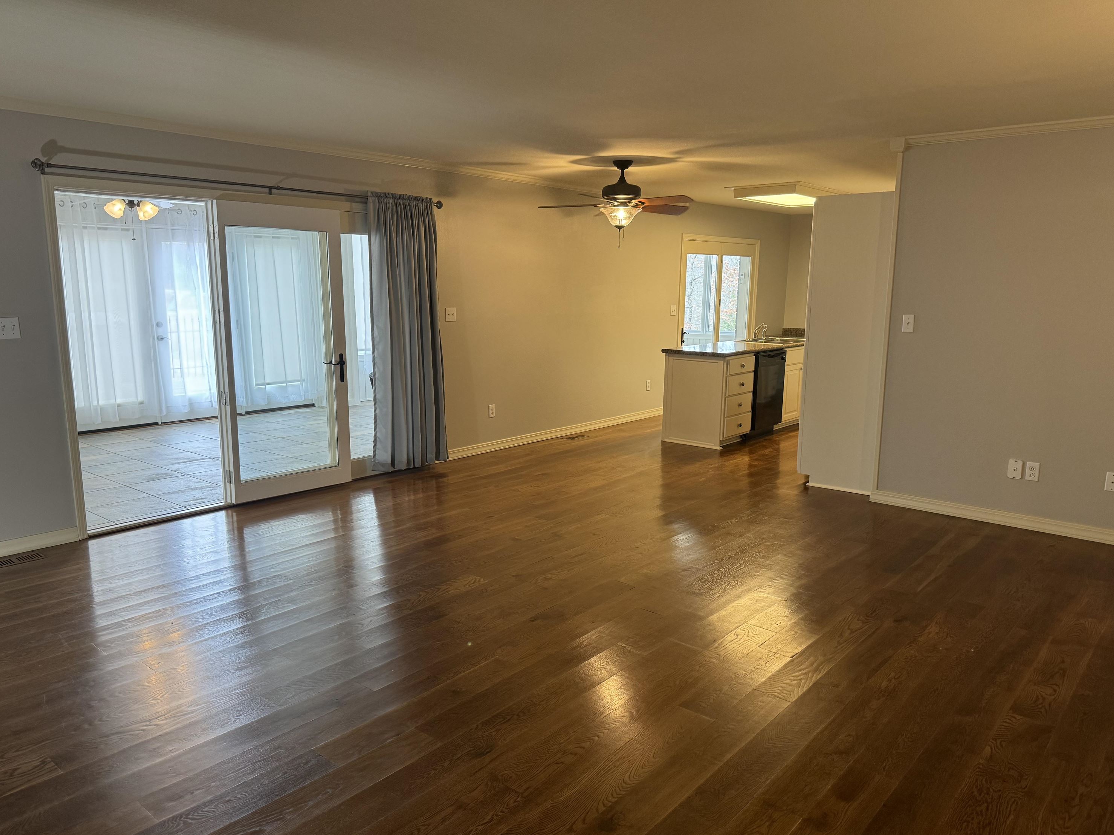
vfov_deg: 54.9
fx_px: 805
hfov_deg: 69.4
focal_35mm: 25
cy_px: 428
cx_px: 549
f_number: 1.78
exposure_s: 1/120
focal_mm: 6.86
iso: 200
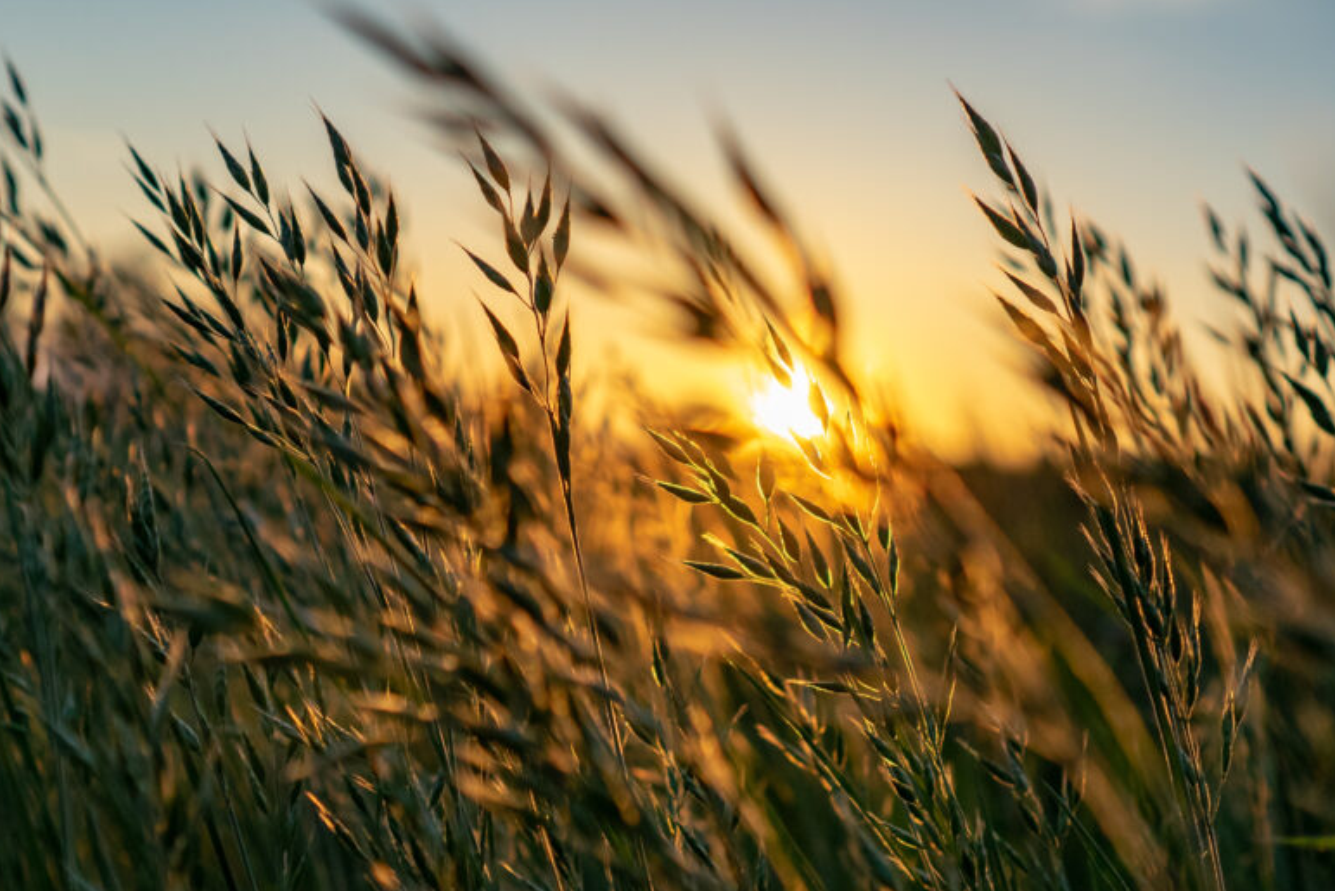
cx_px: 598
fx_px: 2559
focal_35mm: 69
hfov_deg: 29.2
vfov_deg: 19.7
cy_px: 544
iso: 640
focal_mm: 35
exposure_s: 1/4000
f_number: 3.5
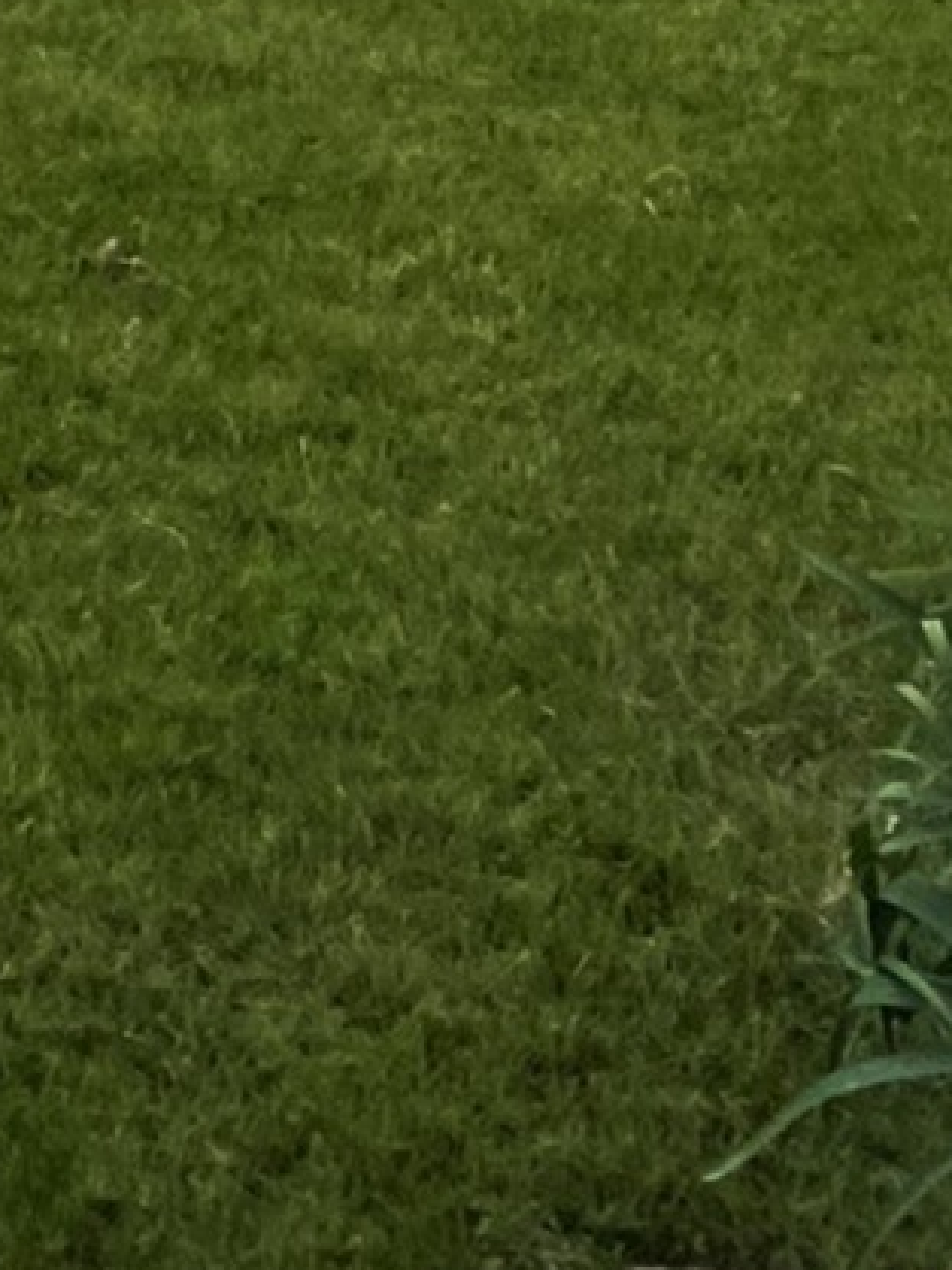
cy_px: -1691
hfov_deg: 10.9
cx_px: -761
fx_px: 4659
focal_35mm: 127
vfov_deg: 12.5
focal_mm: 4.2
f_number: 1.6
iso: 32
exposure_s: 1/4464
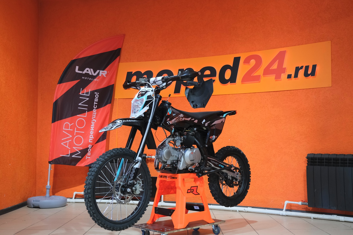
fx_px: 402
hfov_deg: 47.4
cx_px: 176
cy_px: 118
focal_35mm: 41
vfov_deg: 32.6
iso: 1600
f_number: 4
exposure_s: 1/100
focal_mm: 27.5
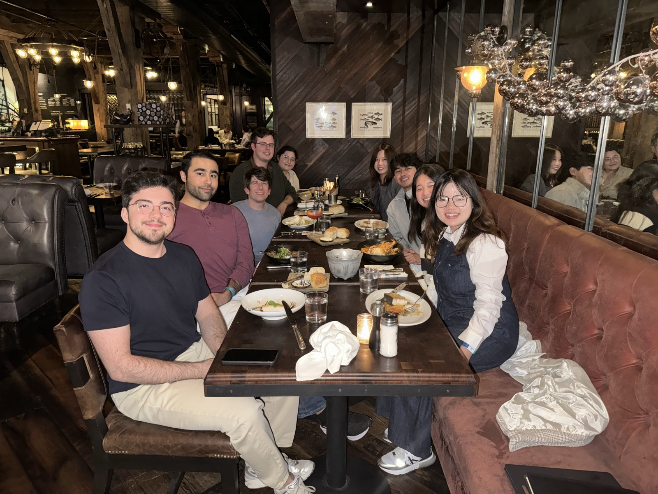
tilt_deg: -15.3
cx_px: 329
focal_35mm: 24
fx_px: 456
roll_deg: -0.1
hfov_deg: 71.6
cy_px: 247
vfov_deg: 56.8
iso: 400
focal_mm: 6.76
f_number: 1.78
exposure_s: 1/12
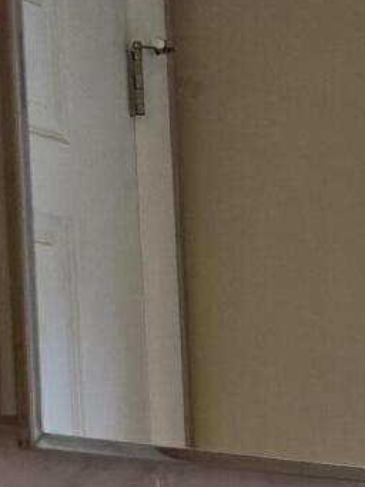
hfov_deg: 9.2
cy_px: 724
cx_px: 1037
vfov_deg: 13.7
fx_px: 1897
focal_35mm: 135
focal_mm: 6.3
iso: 100
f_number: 1.7
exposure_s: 1/120
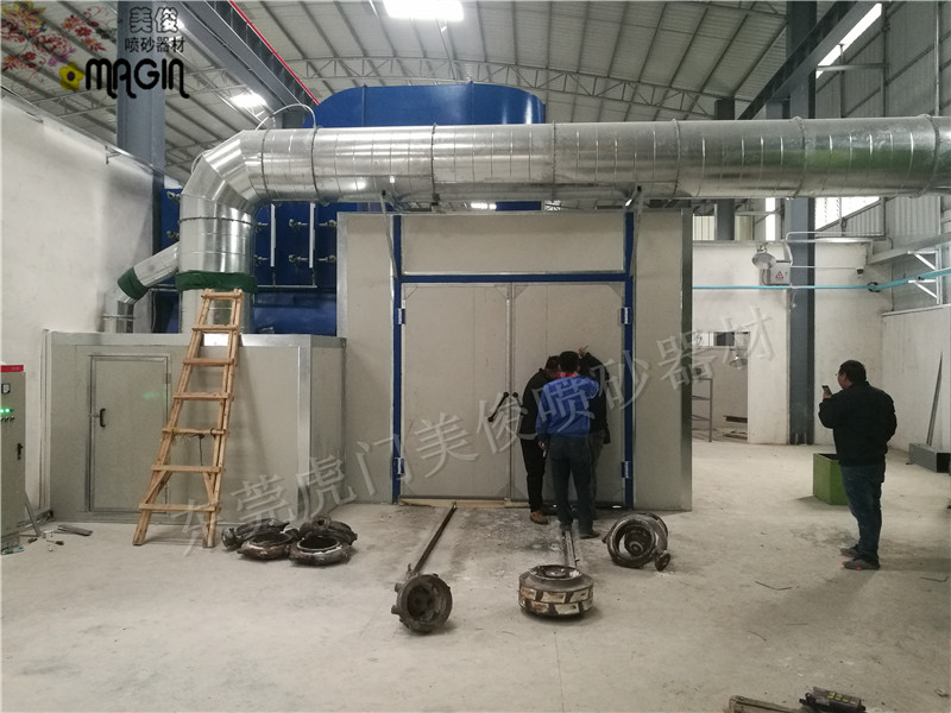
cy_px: 356
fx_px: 742
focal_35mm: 27
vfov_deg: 51.4
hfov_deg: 65.3
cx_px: 476
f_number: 2.2
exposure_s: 1/33.3
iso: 320
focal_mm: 4.5
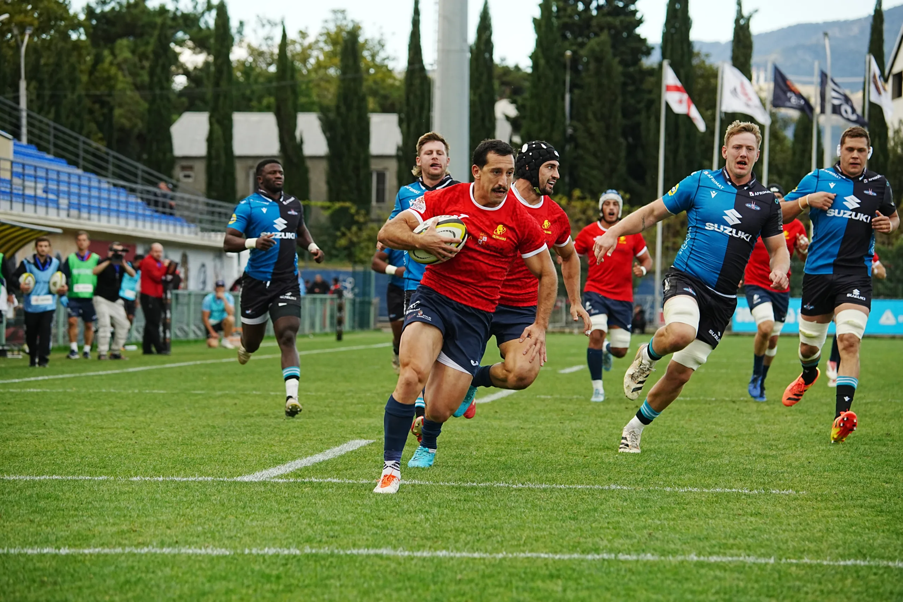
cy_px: 301
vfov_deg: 9.1
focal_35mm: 150
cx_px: 452
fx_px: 3762
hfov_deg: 13.7
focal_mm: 150
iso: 1250
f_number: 6.3
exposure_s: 1/1000
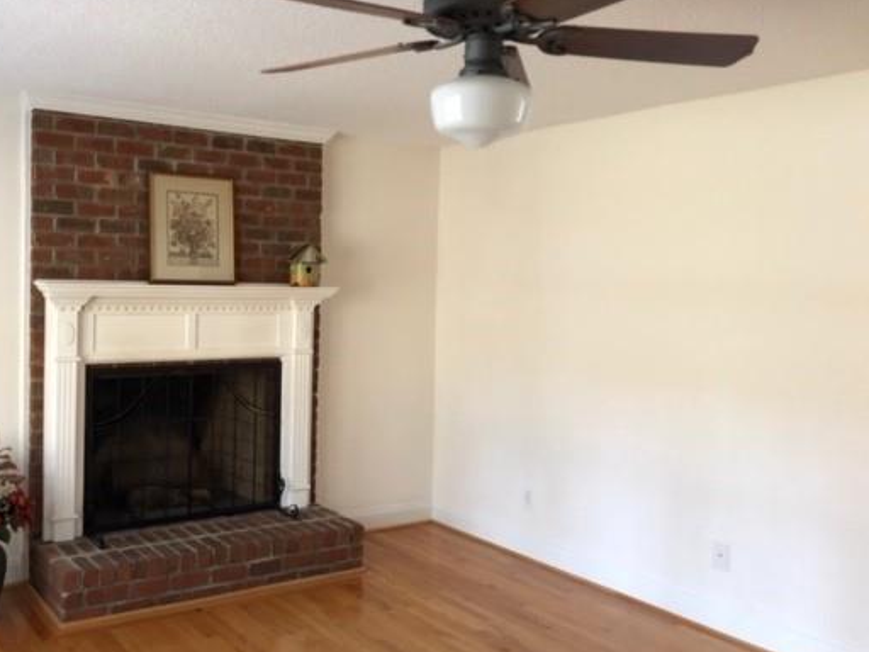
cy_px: 314
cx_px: 329
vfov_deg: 40.7
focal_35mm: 35
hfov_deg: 52.1
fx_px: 879
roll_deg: -1.1
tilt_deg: -1.5
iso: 64
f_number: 1.8
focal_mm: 3.99
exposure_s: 1/15
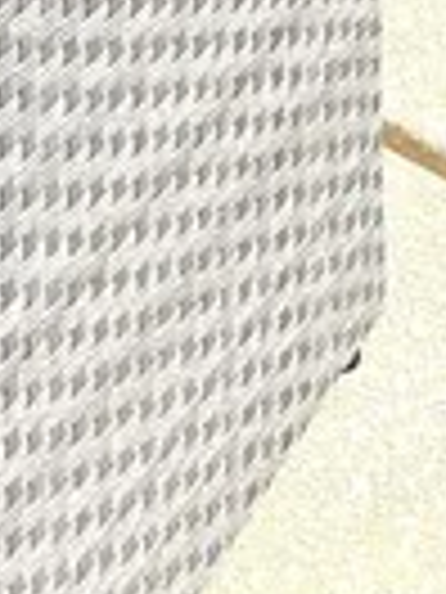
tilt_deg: -4.0
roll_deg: +0.1
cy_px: -1431
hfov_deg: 8.0
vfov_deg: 8.2
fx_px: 3195
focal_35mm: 186
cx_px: 419
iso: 80
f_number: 1.78
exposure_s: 1/4167
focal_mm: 6.76
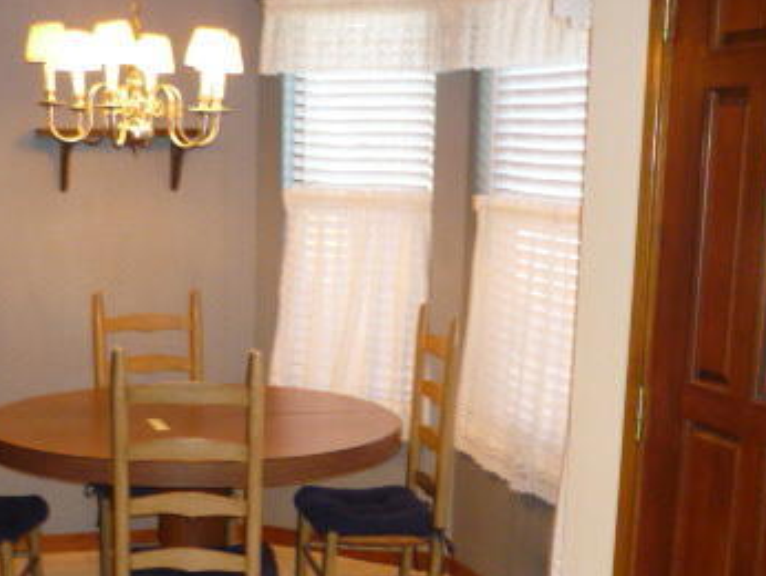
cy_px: 454
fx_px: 1351
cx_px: 224
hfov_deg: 31.3
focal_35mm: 61
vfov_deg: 23.7
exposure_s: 1/30
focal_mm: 5.5
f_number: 2.8
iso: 320
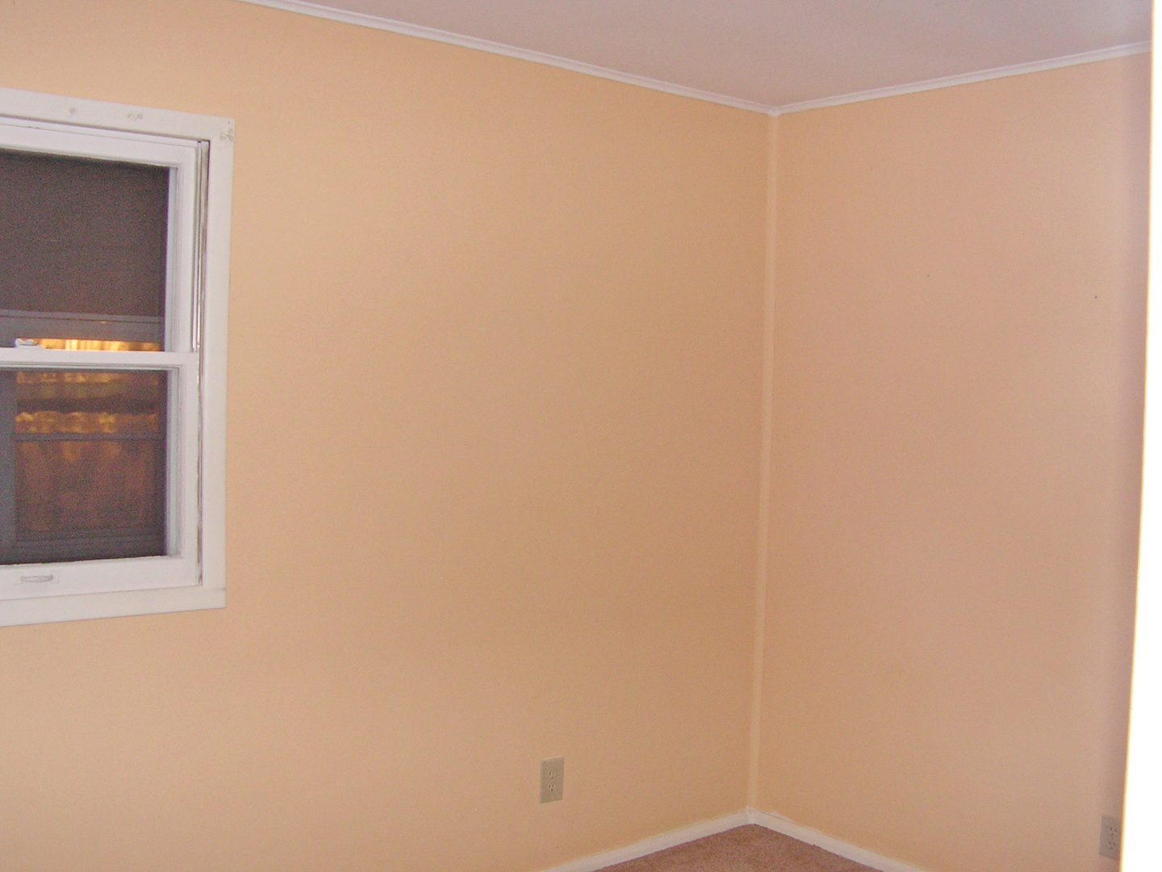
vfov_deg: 39.7
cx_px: 581
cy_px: 436
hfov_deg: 51.4
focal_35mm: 36
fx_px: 1208
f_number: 3.2
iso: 200
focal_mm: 6
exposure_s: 1/40
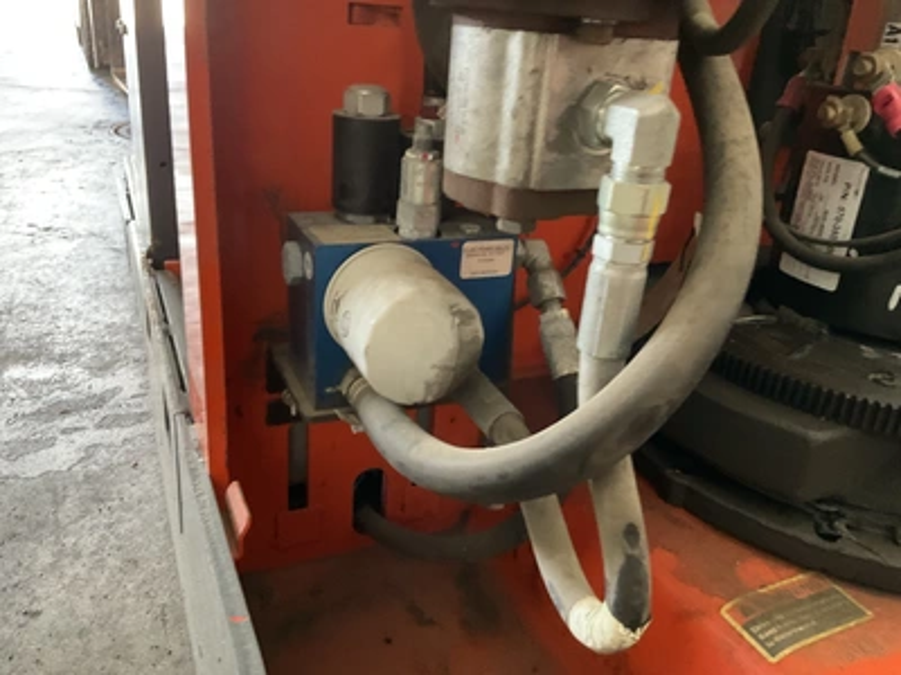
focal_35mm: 29
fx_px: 755
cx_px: 450
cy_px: 338
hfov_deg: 61.7
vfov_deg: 48.2
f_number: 1.8
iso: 320
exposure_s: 1/60
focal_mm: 3
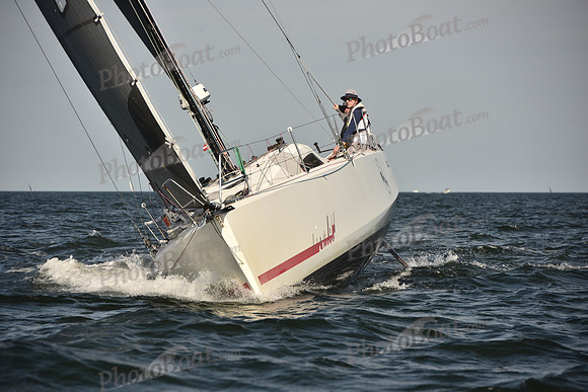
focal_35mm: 200
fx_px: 3267
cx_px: 294
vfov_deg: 6.9
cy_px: 196
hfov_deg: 10.3
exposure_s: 1/640
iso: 250
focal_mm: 200
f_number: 7.1
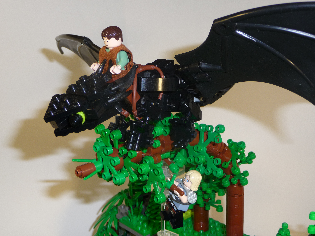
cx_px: 158
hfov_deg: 42.1
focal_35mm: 45
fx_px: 409
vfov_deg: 32.2
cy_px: 118
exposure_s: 1/30
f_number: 4.1
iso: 100
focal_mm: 7.6
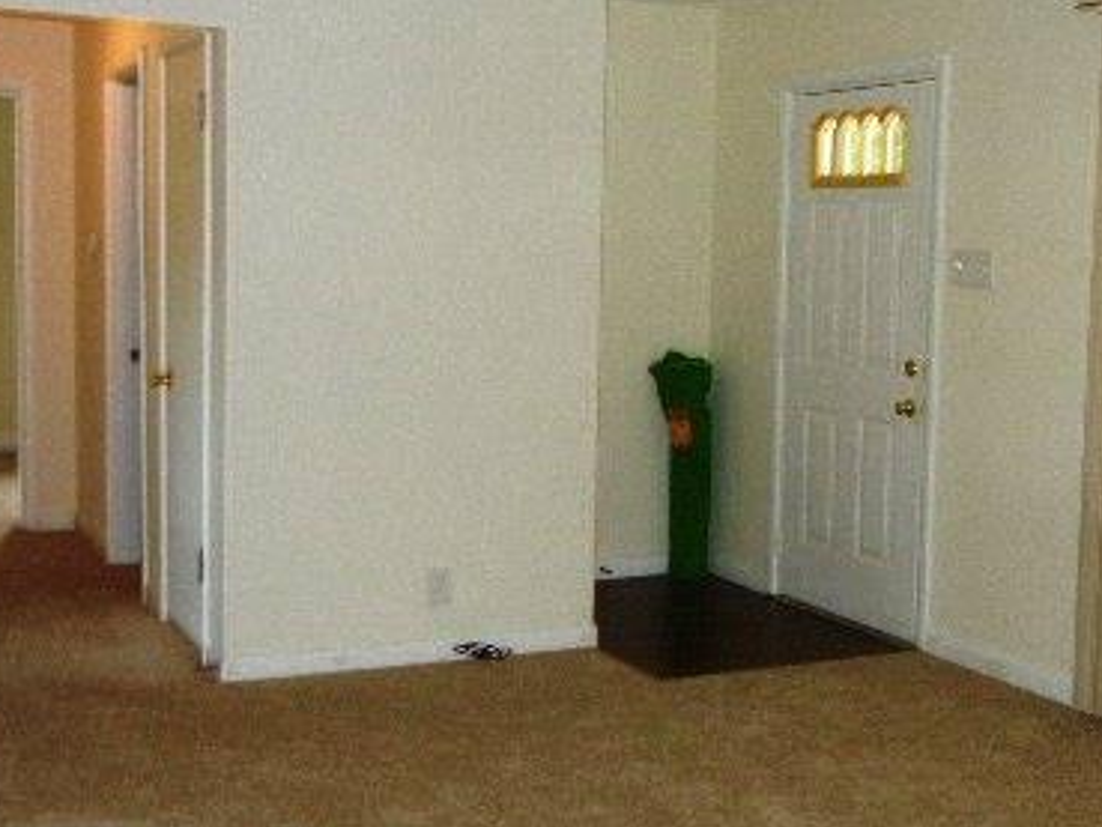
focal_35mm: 52
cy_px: 376
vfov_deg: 28.0
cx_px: 624
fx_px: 1656
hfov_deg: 36.7
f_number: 3.5
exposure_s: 1/30
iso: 292
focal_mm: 5.4
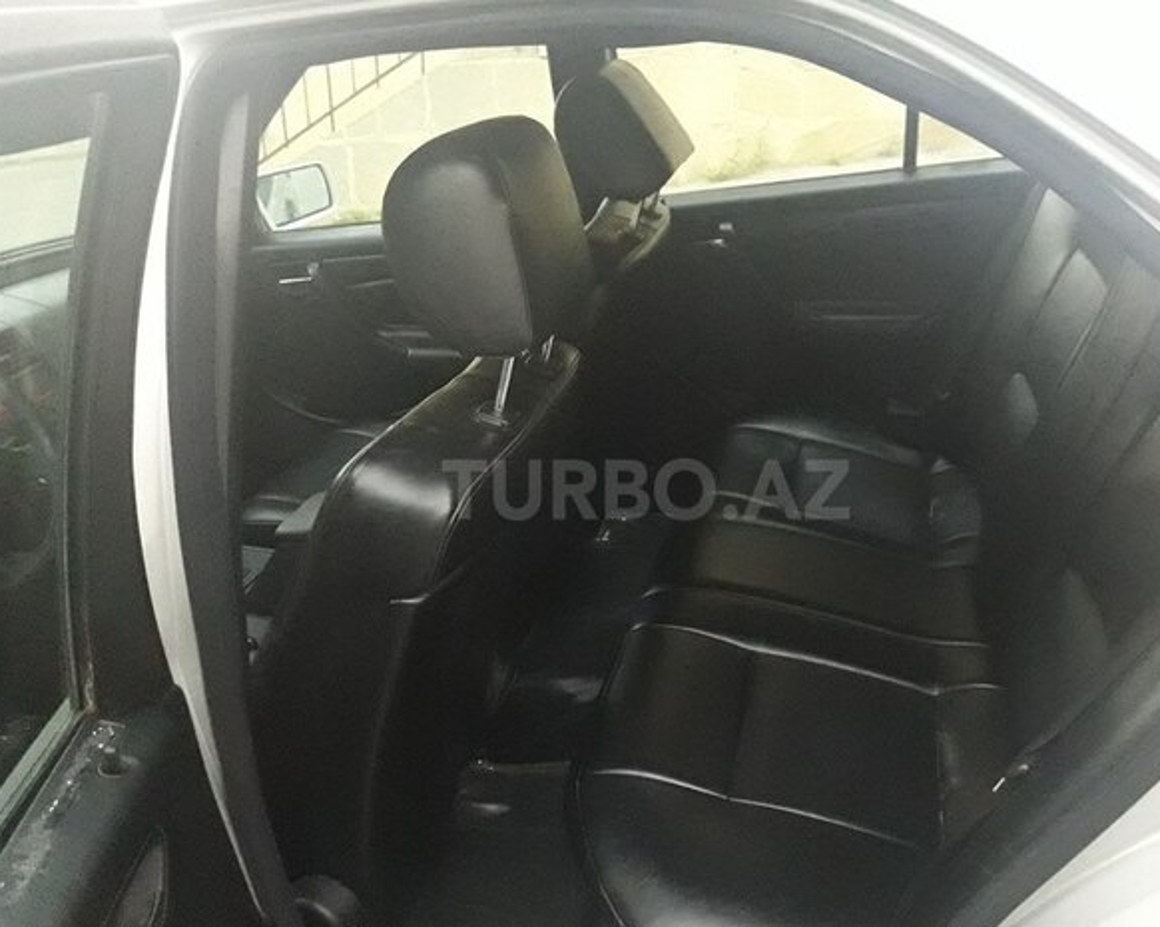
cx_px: 646
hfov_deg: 57.1
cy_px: 489
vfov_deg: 47.1
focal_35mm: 31
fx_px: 1064
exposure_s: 1/17
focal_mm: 3.7
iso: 800
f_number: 1.9
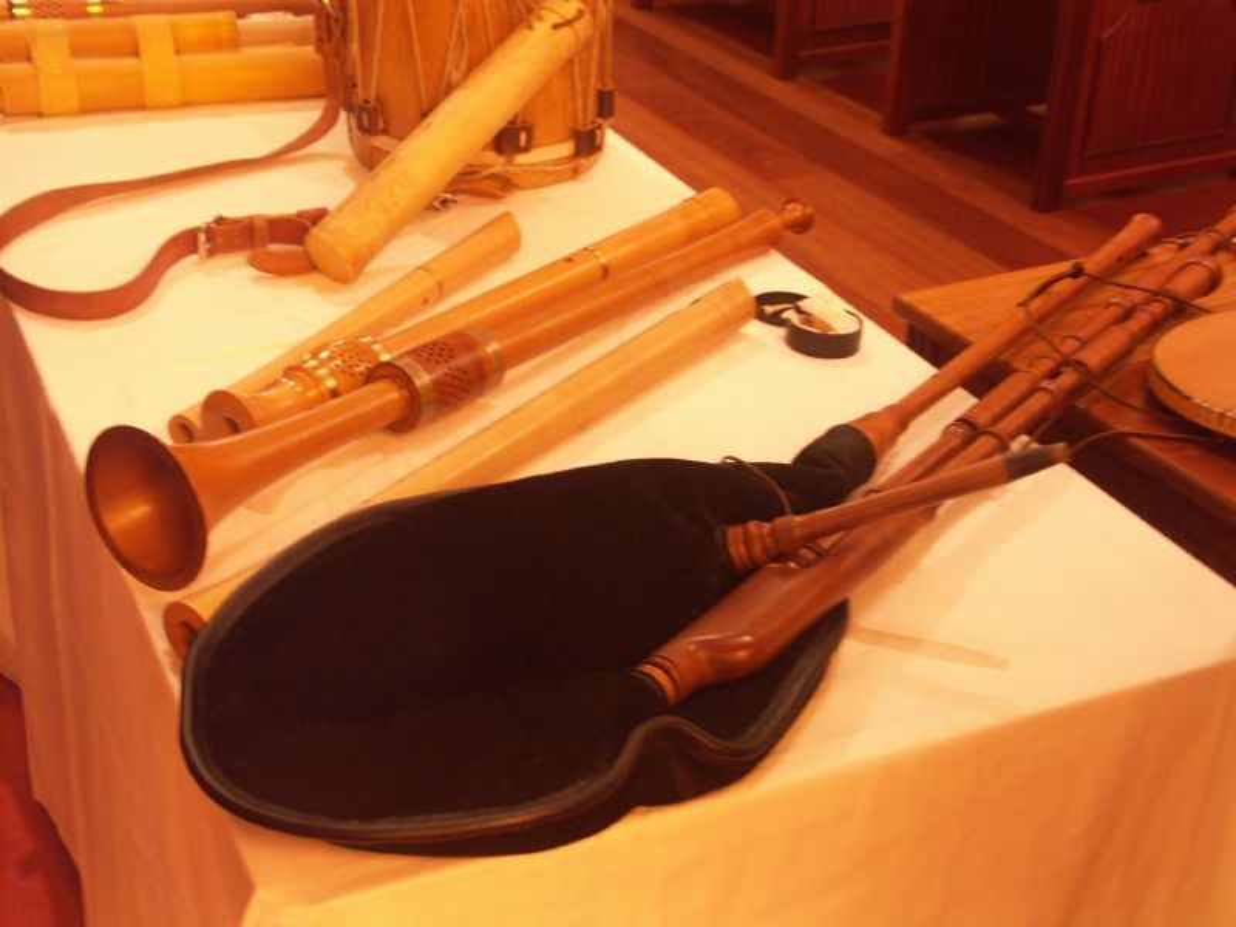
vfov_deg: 31.5
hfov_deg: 41.2
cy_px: 464
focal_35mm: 46
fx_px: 1642
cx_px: 618
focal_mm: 12.04
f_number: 2.8
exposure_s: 1/8
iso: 200
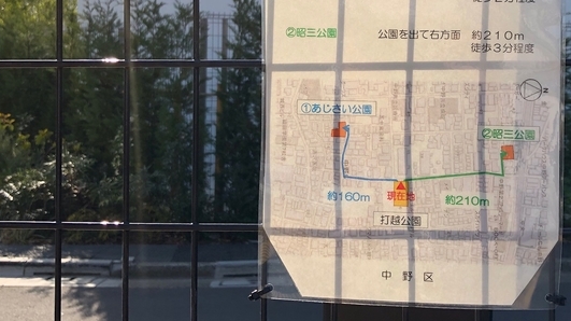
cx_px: 344
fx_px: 696
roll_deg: -0.8
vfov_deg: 25.7
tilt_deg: -0.1
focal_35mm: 46
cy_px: 93
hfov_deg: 44.4
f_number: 1.8
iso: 20
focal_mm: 3.99
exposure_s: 1/2000
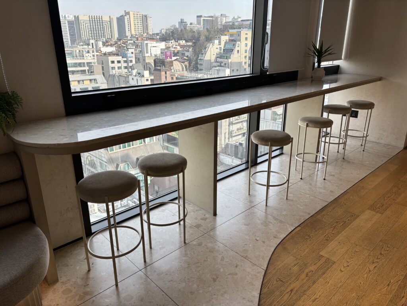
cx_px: 204
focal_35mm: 26
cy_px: 153
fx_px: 306
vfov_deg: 53.1
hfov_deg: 67.3
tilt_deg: -19.7
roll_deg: +0.6
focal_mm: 5.96
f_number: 1.6
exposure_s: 1/553
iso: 50
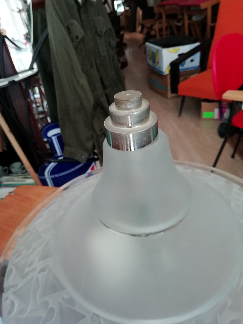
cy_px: 162
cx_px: 122
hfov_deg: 53.1
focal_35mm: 26
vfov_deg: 67.3
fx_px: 243
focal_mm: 3.46
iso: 80
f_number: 2.2
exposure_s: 1/30
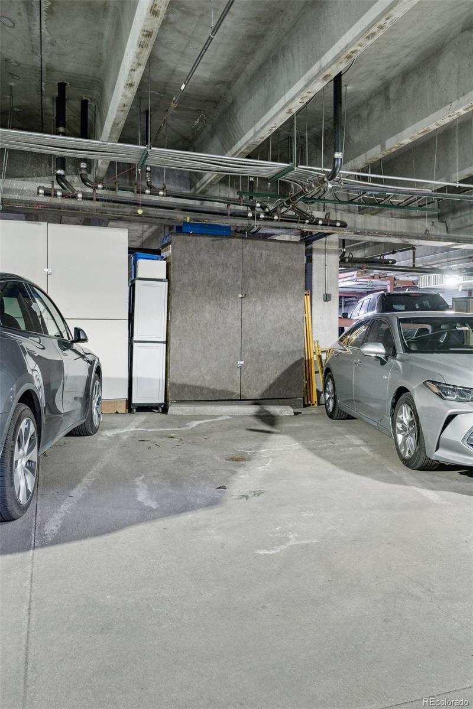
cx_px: 236
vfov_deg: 65.5
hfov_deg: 46.4
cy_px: 354
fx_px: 552
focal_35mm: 28
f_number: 9
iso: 5000
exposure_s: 1/8
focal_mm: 28
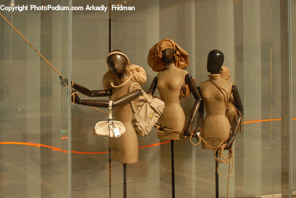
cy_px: 99
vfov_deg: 32.0
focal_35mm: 42
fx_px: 346
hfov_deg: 46.4
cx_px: 148
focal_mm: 28
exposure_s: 1/320
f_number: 7.1
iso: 100
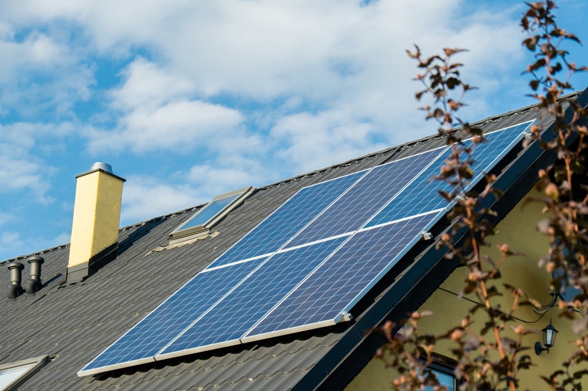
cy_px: 201
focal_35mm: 91
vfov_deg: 15.0
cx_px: 303
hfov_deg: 22.4
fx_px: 1486
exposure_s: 1/600
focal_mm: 55
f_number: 5.6
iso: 320
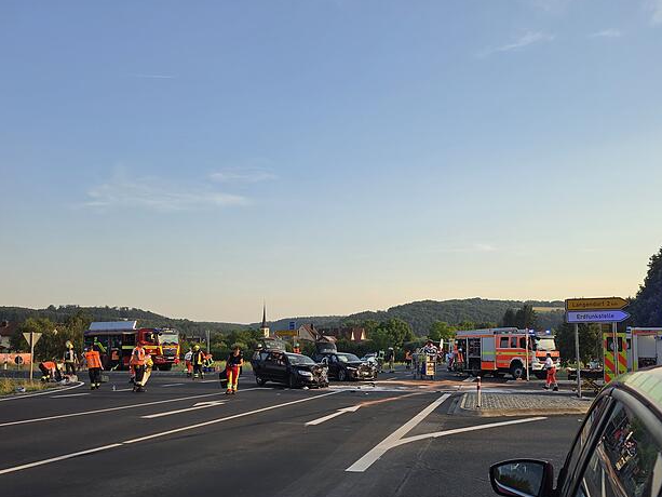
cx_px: 395
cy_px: 300
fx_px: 574
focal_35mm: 30
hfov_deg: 59.5
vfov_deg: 46.5
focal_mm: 6.5
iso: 64
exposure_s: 1/2145
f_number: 1.4
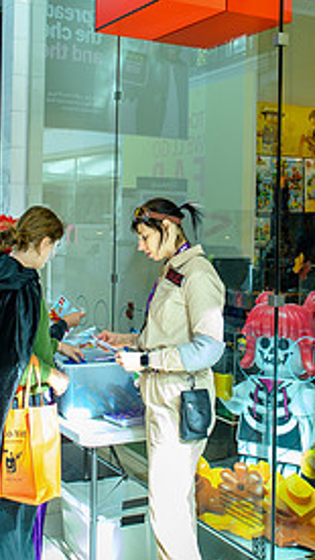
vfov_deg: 38.9
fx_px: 786
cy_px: 209
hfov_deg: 22.7
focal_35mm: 53
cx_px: 161
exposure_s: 1/250
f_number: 3.5
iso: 640
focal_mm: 24
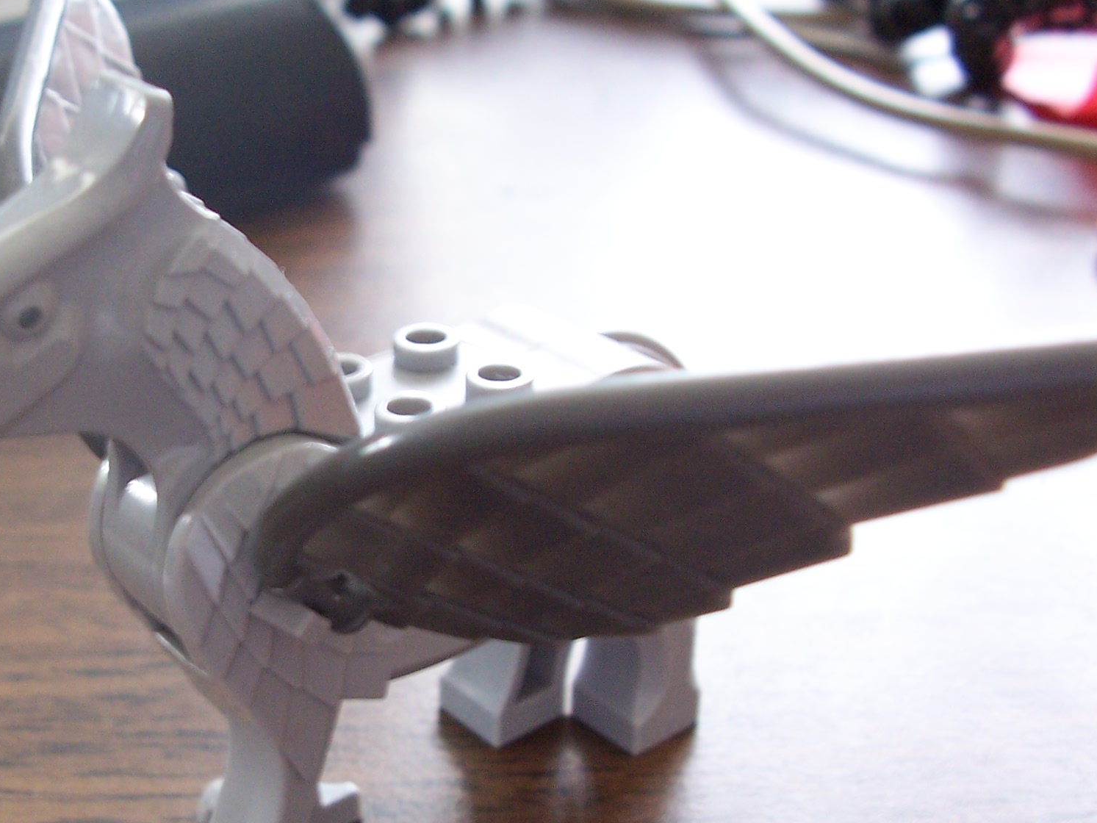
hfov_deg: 34.8
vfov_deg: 27.0
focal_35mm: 54
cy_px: 470
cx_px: 278
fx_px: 1711
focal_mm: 6
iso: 140
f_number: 2.8
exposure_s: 1/15
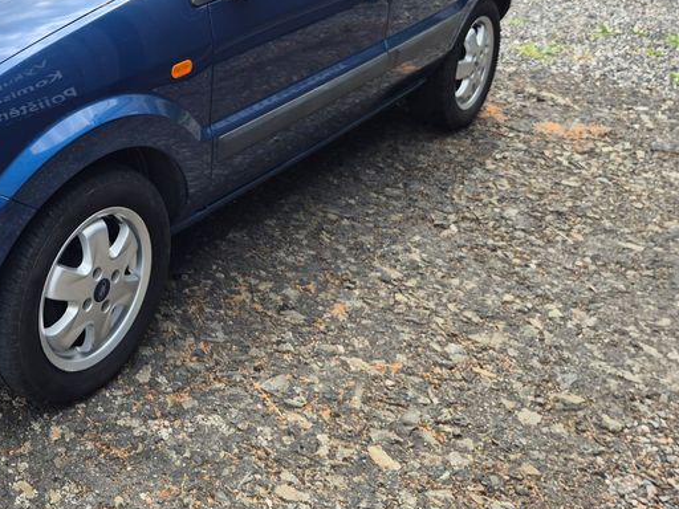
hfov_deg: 38.3
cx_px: 64
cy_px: 56
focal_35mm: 46
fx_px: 902
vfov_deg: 30.2
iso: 25
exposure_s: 1/652
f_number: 1.8
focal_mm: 5.4
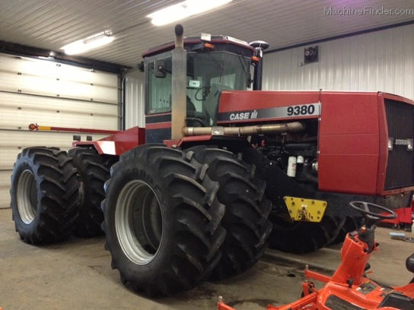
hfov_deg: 52.6
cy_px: 155
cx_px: 207
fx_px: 419
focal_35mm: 35
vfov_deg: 40.7
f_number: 2.4
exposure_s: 1/20
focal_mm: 4.28
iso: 400
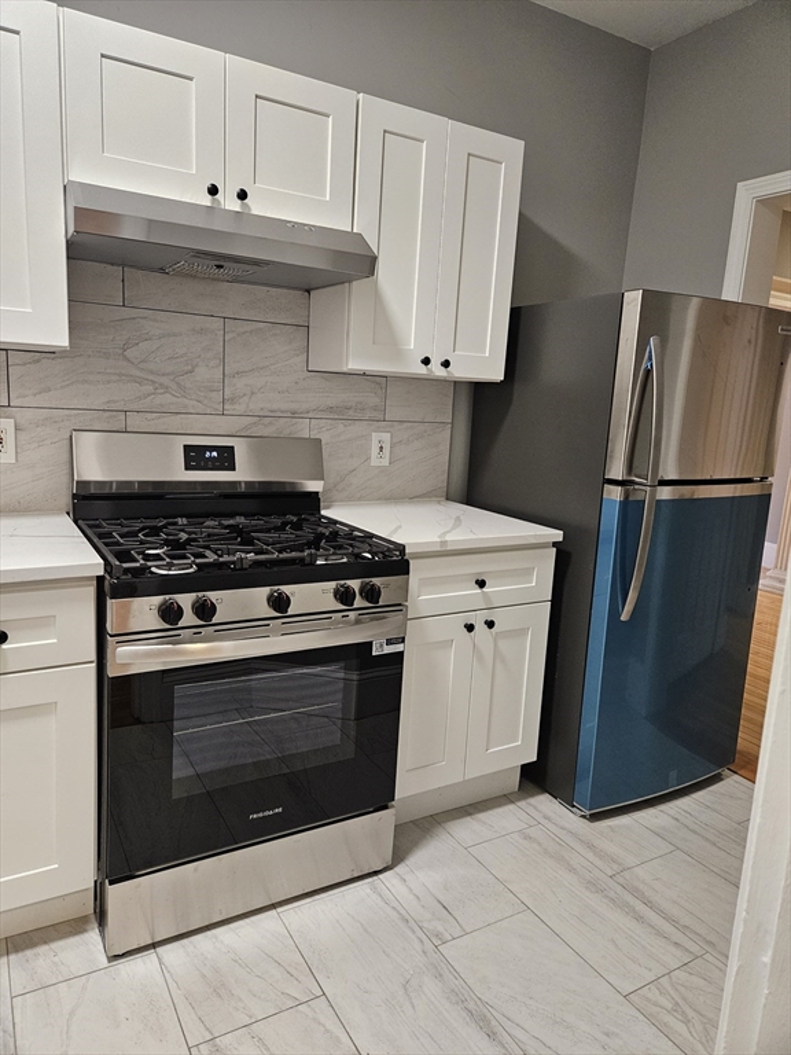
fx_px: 701
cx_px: 396
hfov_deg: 58.9
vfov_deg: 73.9
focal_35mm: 23
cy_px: 528
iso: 500
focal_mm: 5.4
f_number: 1.8
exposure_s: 1/120
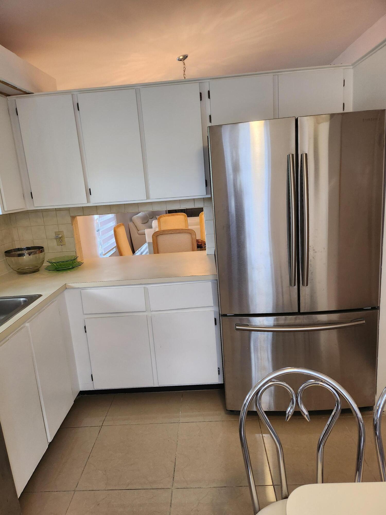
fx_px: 357
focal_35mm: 24
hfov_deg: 56.8
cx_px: 193
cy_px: 258
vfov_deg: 71.6
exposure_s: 1/120
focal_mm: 5
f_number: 1.8
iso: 250
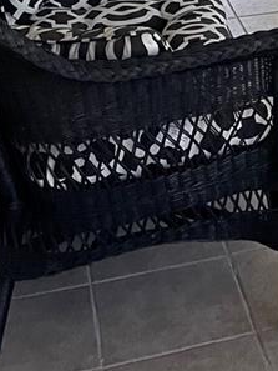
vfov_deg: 17.6
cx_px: 494
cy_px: -107
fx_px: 1124
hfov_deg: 12.9
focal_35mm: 105
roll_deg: +0.3
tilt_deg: -16.5
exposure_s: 1/60
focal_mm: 4.2
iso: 320
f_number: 1.6
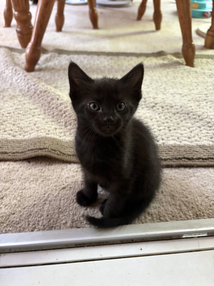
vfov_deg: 67.3
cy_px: 143
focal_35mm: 26
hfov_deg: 53.1
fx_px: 214
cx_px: 107
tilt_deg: -44.9
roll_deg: -4.7
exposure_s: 1/60
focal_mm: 5.96
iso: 500
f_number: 1.6
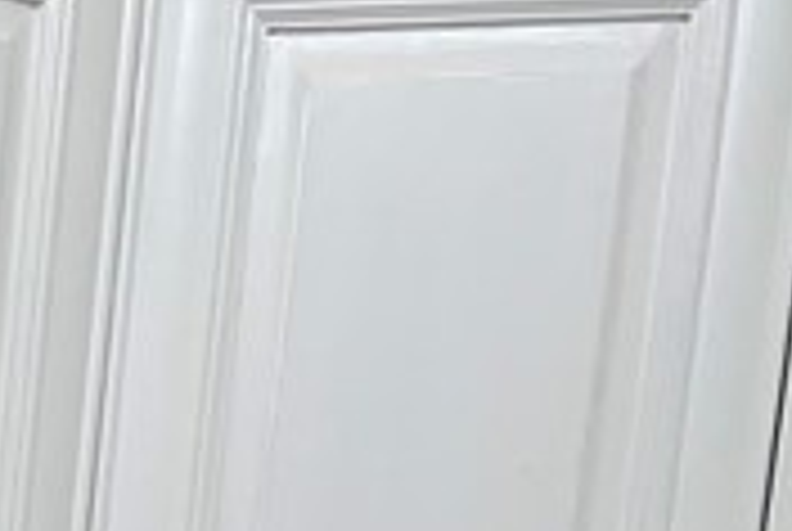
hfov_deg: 11.4
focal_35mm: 157
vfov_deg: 7.1
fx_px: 3460
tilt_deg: -13.2
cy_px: 1962
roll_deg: -2.7
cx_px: -927
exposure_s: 1/120
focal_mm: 5.7
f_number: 1.5
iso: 50
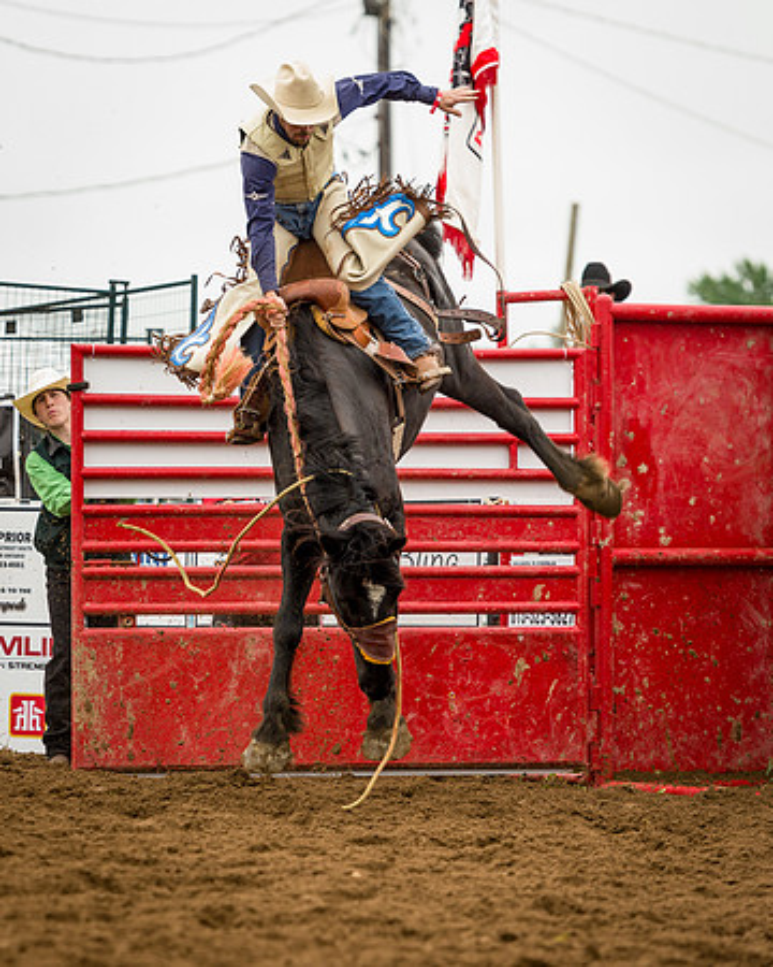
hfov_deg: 7.3
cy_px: 516
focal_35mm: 210
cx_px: 141
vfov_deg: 9.2
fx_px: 6018
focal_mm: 135
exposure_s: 1/640
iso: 800
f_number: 3.2
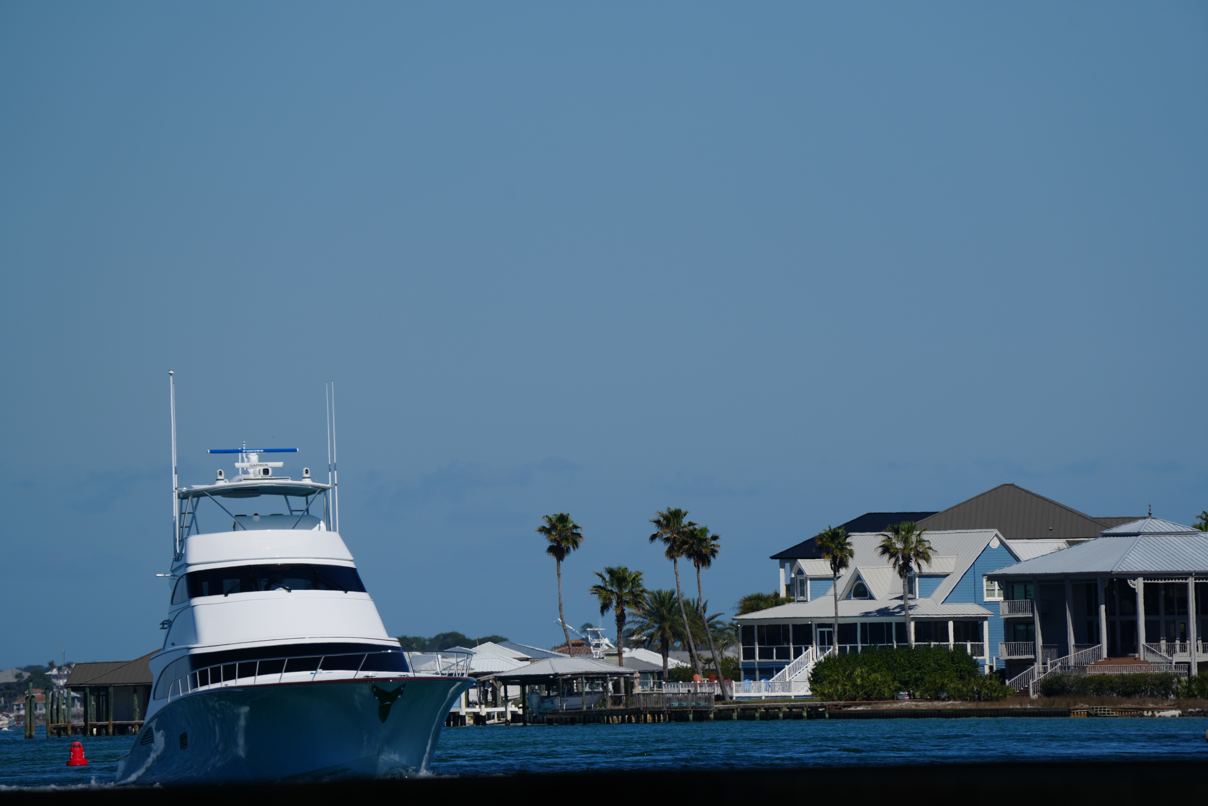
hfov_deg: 3.4
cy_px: 403
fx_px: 20132
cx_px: 604
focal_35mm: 600
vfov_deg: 2.3
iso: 100
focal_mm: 600
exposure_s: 1/640
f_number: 9
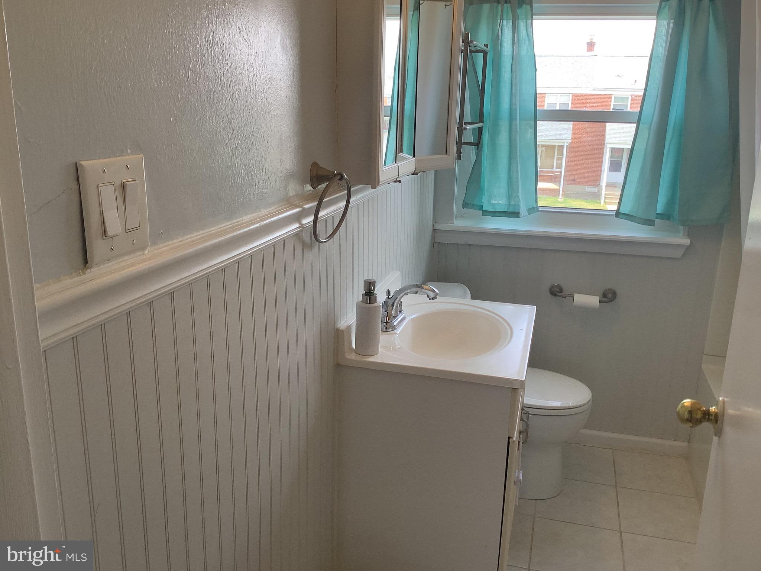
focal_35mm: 31
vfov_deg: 45.4
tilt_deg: -16.3
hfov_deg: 58.4
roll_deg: -1.2
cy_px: 286
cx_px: 380
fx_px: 682
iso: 64
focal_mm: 3.3
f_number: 2.4
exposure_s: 1/120
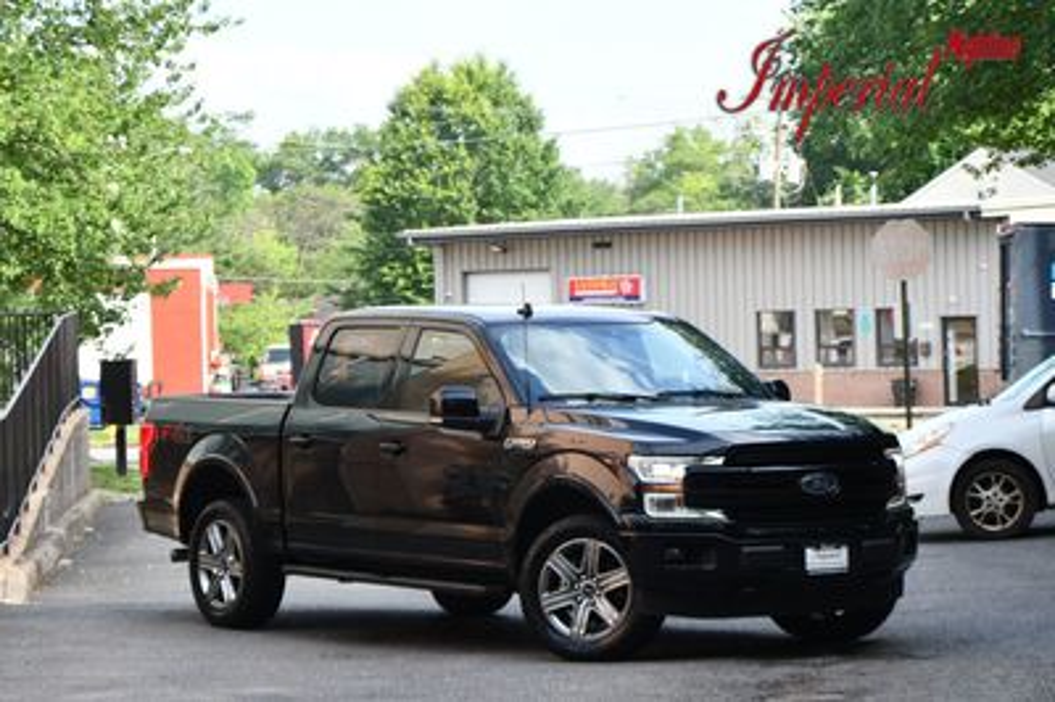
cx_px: 528
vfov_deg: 11.7
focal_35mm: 117
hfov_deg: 17.5
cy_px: 351
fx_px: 3426
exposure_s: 1/250
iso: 200
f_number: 7.1
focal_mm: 78
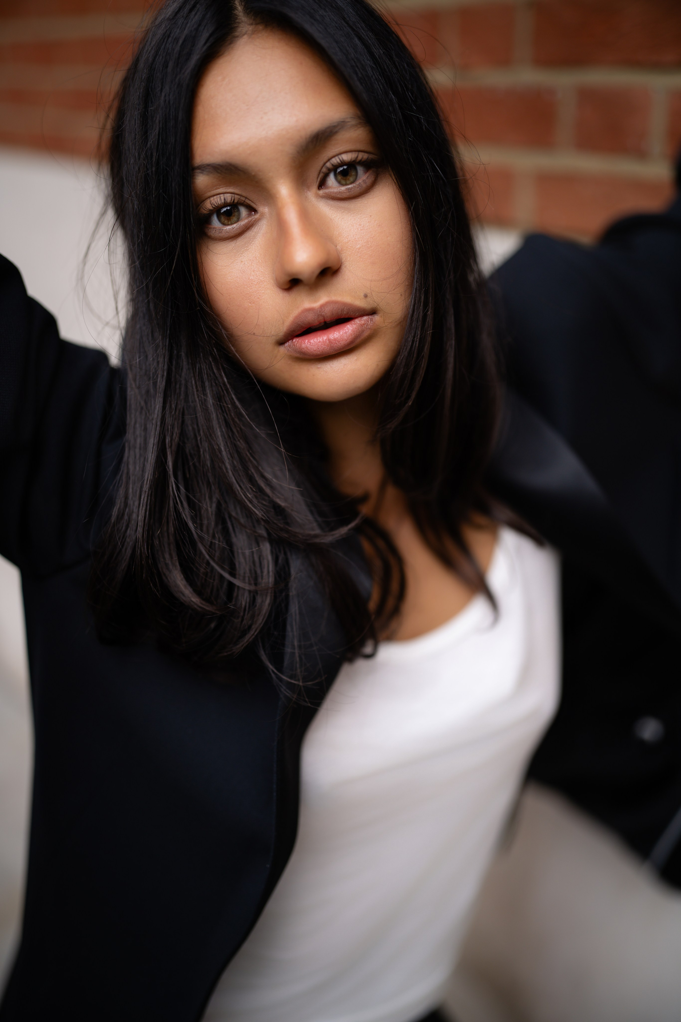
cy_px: 511
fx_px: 993
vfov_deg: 54.4
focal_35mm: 35
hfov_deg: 37.9
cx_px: 340
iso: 100
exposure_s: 1/1000
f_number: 1.2
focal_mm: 35
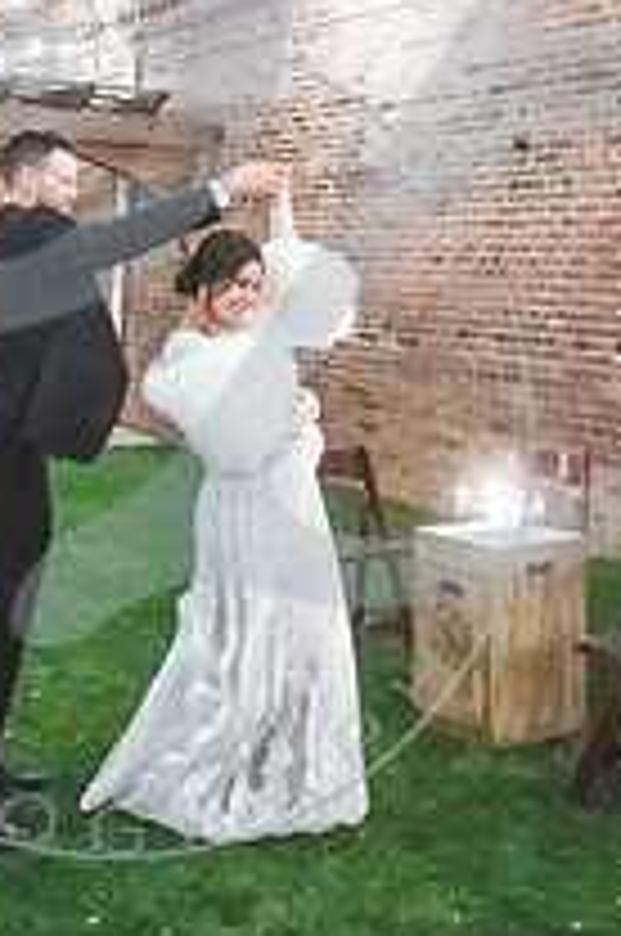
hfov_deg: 25.9
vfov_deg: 36.0
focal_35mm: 52
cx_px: 320
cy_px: 99
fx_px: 1350
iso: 5000
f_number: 2.8
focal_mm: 24
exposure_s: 1/125
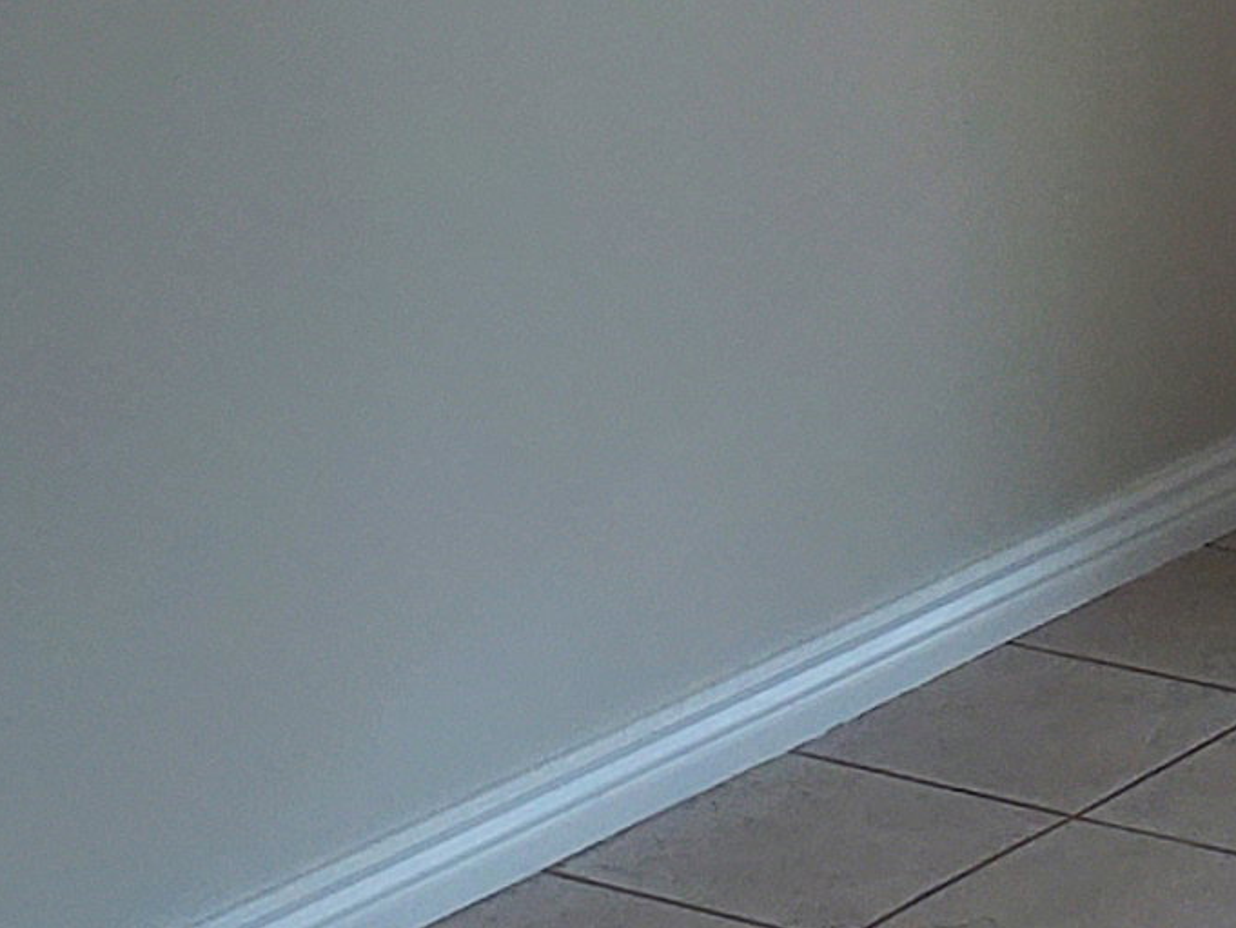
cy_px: -365
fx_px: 5500
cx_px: 1731
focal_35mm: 154
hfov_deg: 12.3
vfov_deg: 9.4
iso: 100
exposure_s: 1/120
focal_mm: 4.3
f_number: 2.4
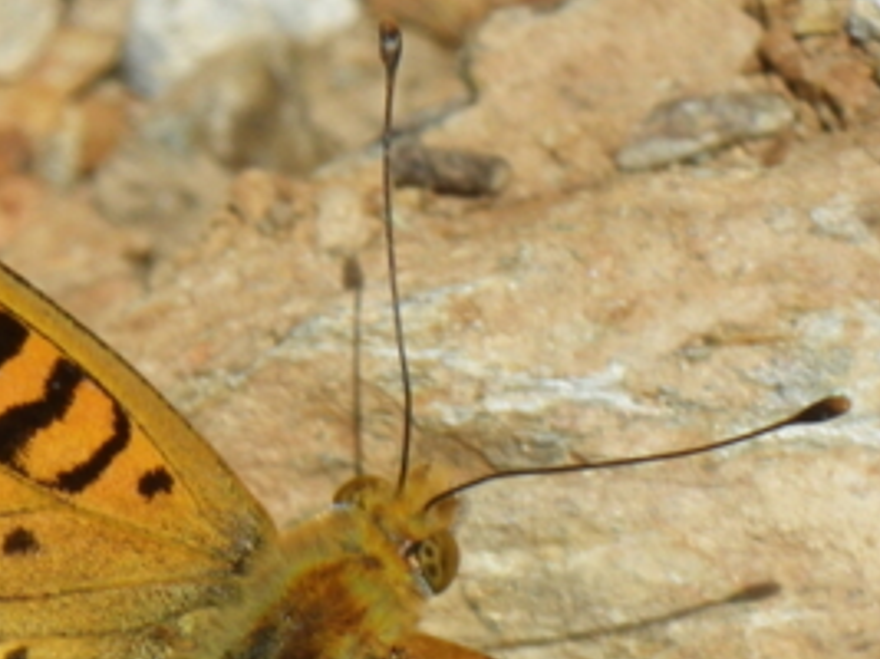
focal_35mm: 345
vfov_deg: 4.3
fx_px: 8767
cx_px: 53
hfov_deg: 5.7
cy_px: 718
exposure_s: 1/320
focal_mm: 20.6
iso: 80
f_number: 6.3
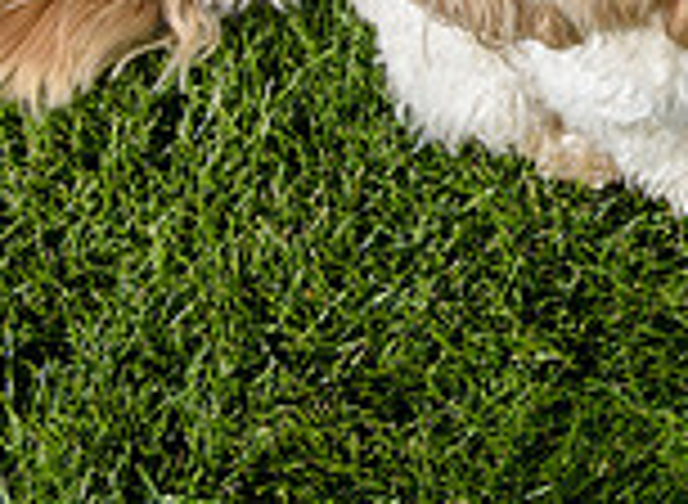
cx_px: 1193
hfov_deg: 14.3
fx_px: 2443
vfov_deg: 10.7
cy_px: -520
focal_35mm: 124
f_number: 9
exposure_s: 1/500
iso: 320
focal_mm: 28
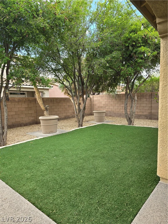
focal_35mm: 23
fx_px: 149
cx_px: 84
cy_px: 112
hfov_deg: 58.9
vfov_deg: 73.9
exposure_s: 1/180
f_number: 1.7
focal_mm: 6.3
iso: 20
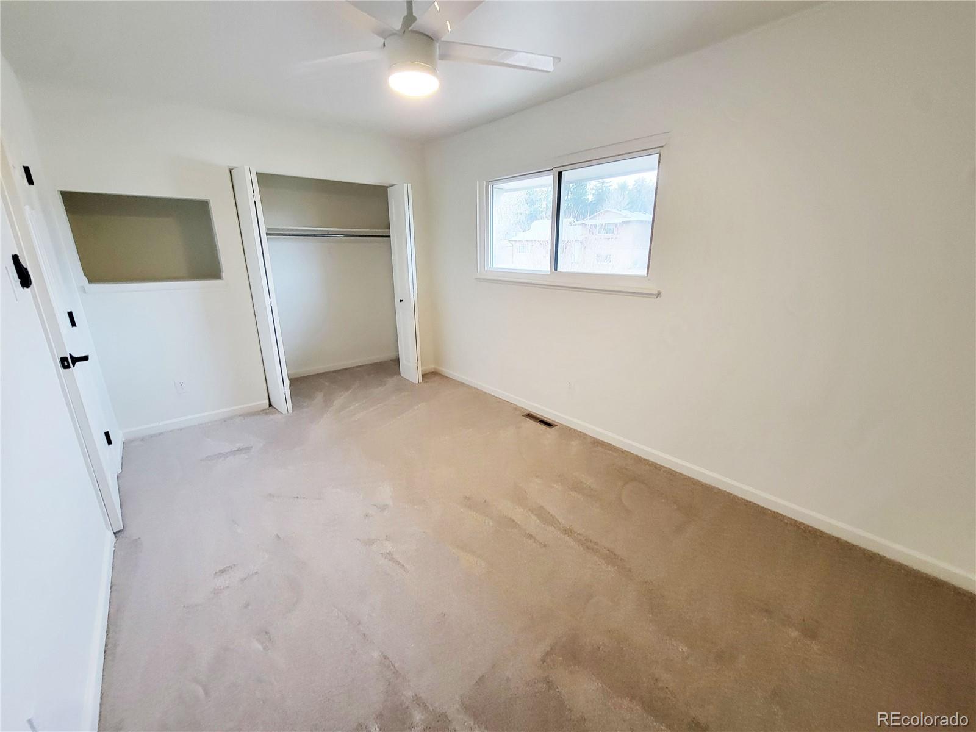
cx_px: 488
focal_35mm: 13
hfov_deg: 106.2
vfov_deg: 89.9
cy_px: 366
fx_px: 367
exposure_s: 1/60
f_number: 2.2
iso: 125
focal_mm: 2.2
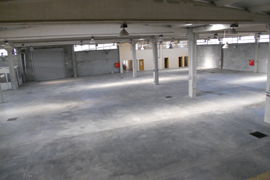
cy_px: 82
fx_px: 217
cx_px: 138
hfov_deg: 63.7
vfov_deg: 44.9
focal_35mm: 29
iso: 320
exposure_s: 1/125
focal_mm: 4.9
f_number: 3.2
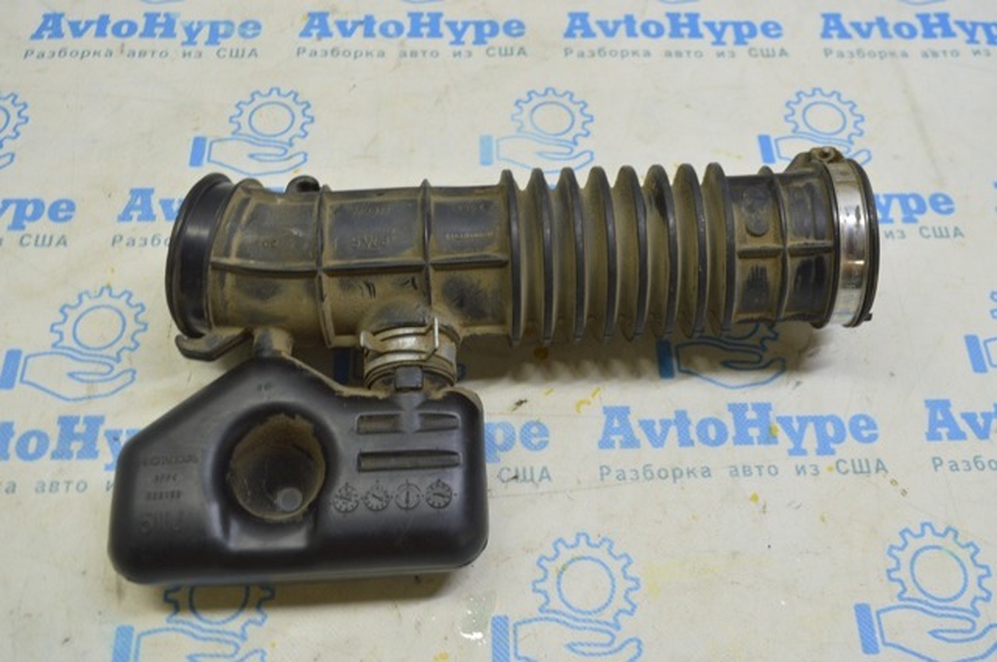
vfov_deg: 36.8
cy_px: 331
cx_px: 498
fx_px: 996
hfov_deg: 53.2
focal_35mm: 36
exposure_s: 1/25
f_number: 5.6
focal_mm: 24
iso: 400
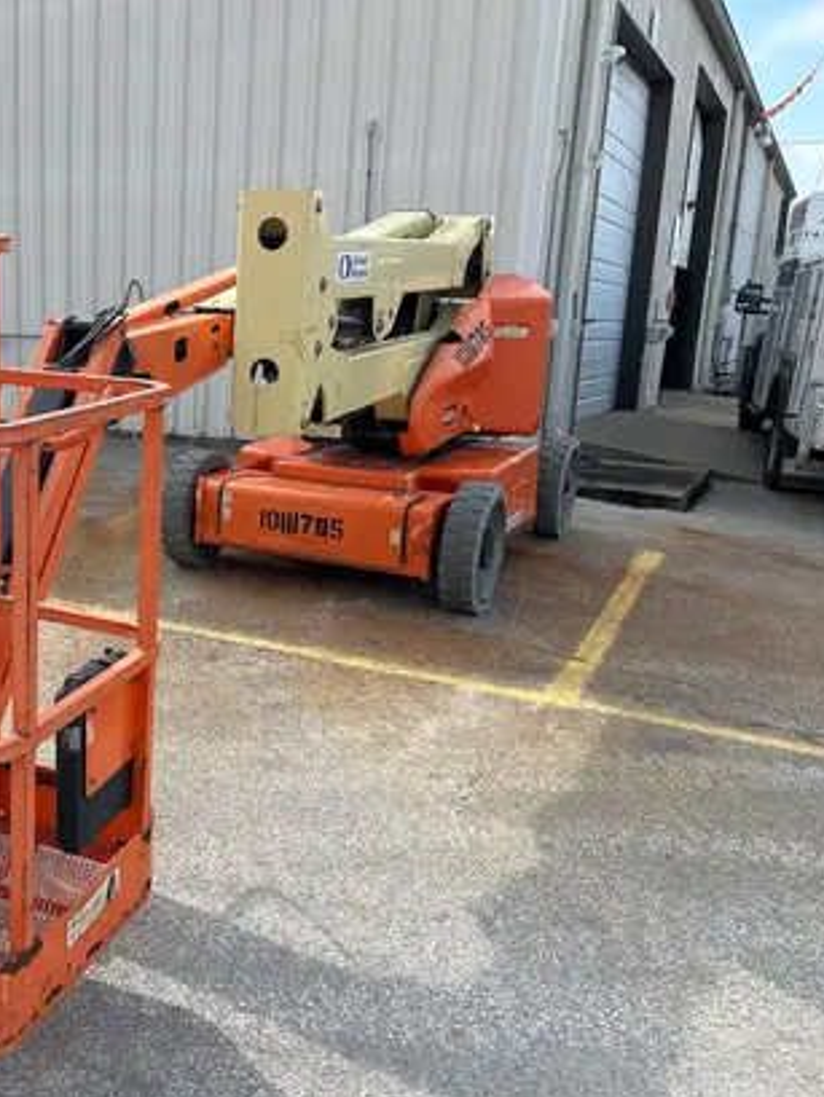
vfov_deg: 52.6
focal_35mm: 35
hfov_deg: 38.5
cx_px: 115
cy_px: 551
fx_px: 1110
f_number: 1.5
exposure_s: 1/1934
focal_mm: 5.7
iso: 50
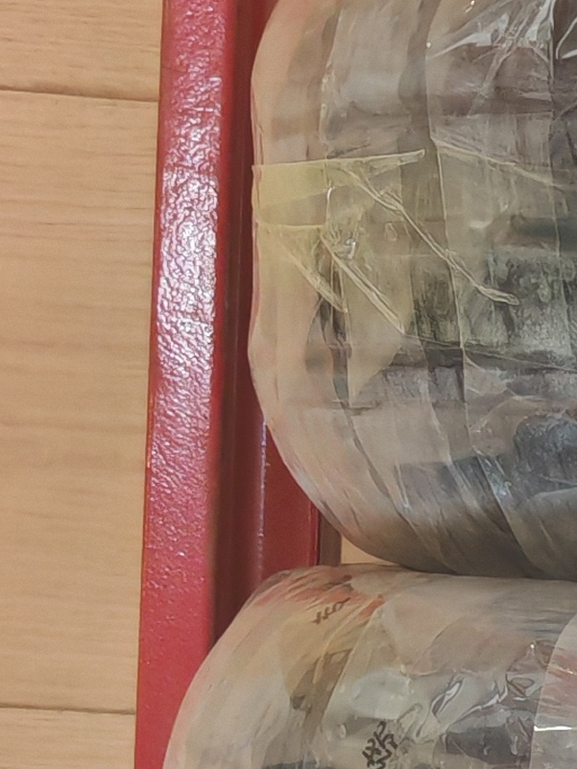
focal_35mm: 138
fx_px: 3066
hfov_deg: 9.6
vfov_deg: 13.4
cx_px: 1380
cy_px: 1204
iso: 400
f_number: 1.9
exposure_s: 1/100
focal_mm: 6.67
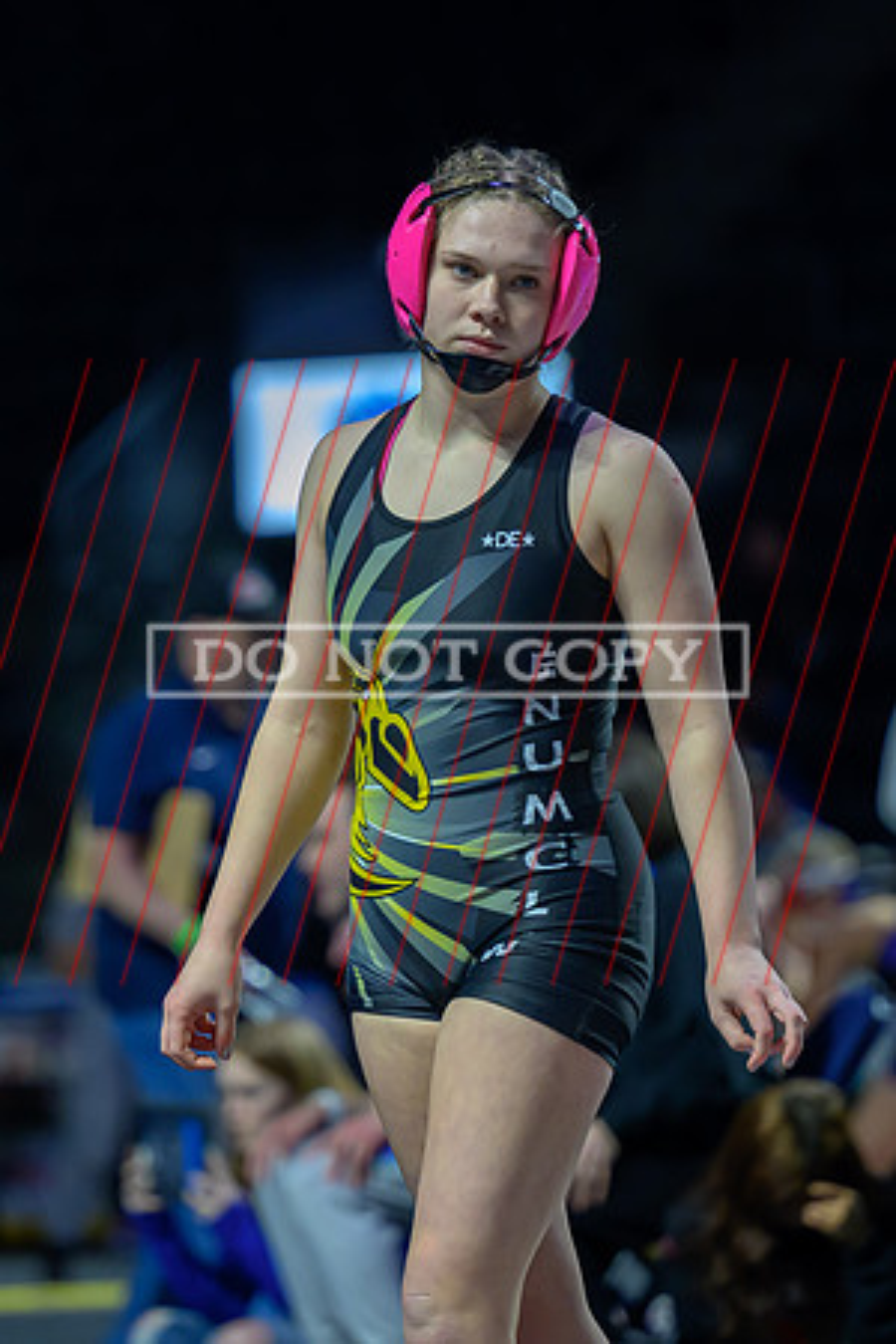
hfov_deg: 5.3
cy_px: 570
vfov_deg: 8.0
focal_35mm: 257
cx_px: 400
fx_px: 9591
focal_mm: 145
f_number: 2.8
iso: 3200
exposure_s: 1/640
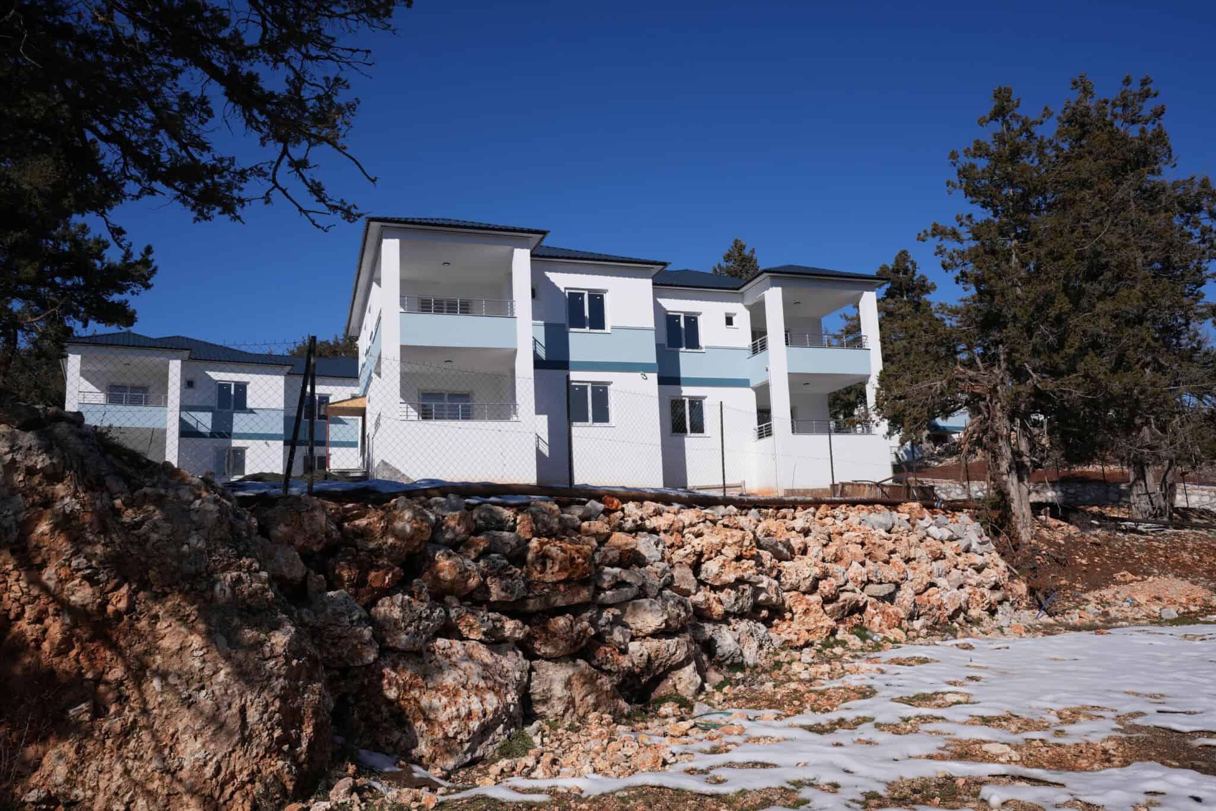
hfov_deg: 65.5
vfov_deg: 46.4
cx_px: 608
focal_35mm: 28
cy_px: 406
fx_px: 946
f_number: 8
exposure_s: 1/640
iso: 100
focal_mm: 28
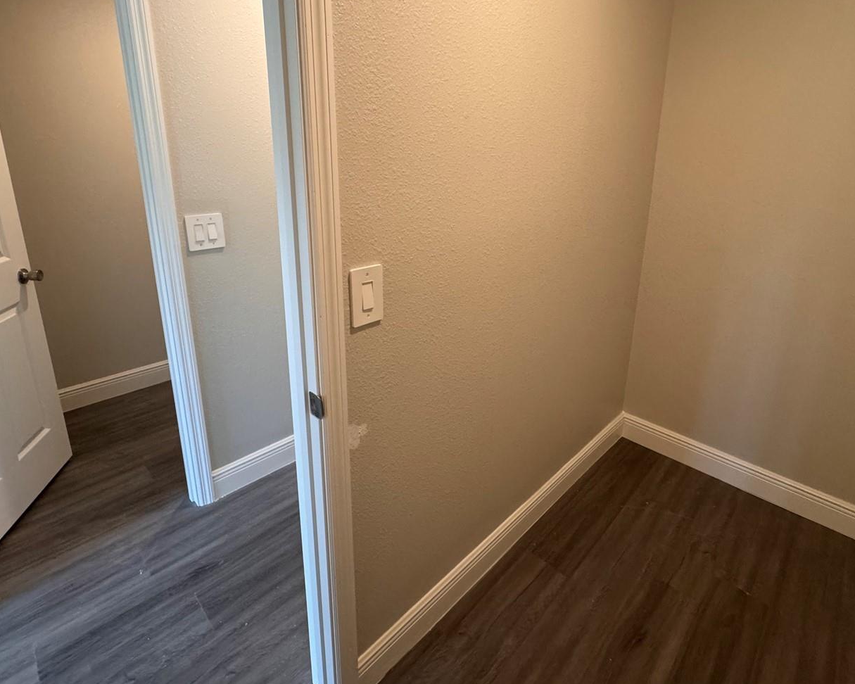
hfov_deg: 86.3
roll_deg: -1.5
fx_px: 455
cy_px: 270
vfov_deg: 72.9
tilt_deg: -14.9
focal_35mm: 18
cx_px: 449
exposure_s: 1/120
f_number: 2.2
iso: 320
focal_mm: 2.22
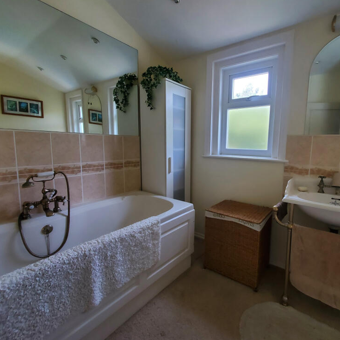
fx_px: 178
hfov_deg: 86.5
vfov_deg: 87.4
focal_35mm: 16
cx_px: 202
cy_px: 164
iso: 125
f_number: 2.2
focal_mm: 1.8
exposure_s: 1/60
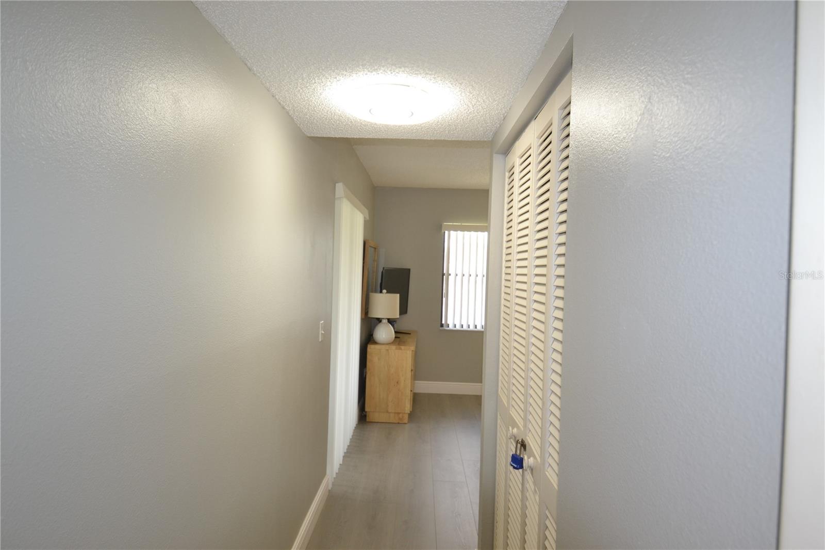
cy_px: 275
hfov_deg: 81.2
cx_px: 412
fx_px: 481
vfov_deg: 59.5
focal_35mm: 21
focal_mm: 14
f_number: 4
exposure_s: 1/60
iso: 450
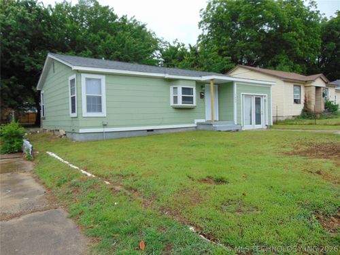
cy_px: 128
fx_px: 246
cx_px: 170
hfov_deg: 69.4
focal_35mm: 25
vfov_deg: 54.9
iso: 80
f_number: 3
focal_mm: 4.5
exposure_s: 1/800
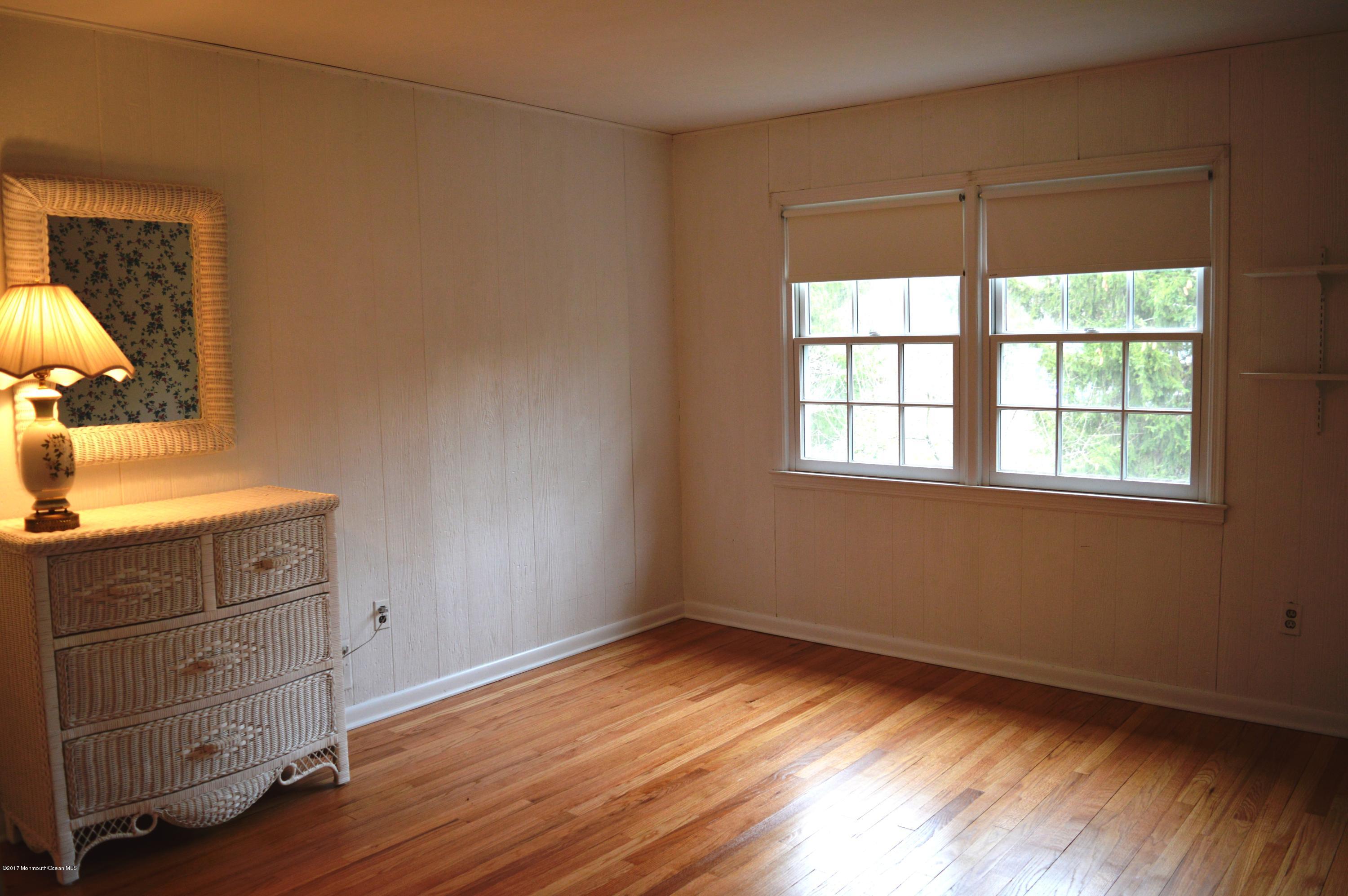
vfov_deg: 47.8
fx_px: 1010
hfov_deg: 67.4
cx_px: 674
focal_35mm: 27
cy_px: 448
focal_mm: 18
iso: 450
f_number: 3.5
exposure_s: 1/60
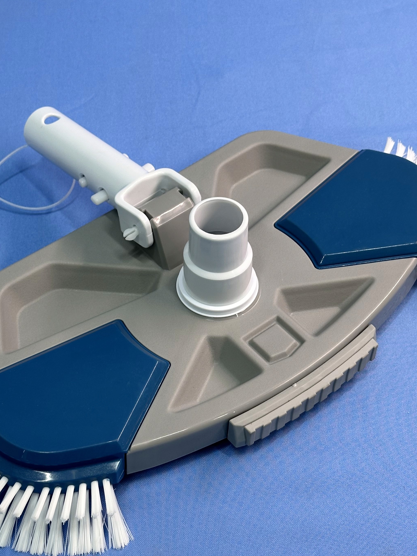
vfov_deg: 27.3
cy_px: 335
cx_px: 193
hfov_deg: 20.7
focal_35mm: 71
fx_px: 1141
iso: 40
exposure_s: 1/110
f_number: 1.78
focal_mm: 6.86
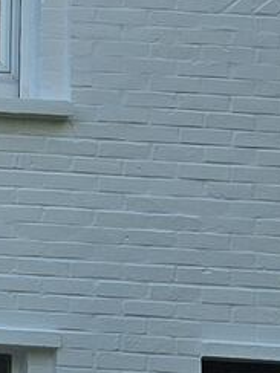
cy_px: 202
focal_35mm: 151
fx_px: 1629
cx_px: -471
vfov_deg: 13.1
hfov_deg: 8.6
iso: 40
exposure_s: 1/2000
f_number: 1.8
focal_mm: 5.4
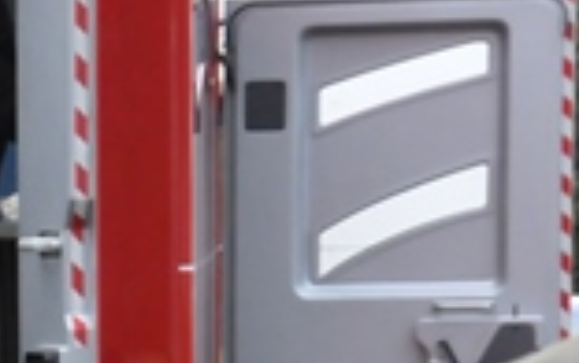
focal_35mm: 388
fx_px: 6131
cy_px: 569
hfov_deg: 5.3
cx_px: -579
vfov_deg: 3.4
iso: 2500
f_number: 8
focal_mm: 62
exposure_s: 1/160
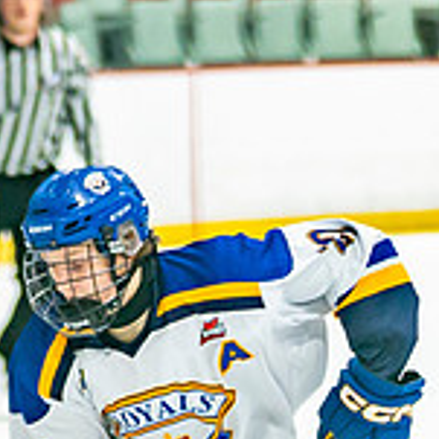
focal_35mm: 606
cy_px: 485
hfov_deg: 2.9
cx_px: 278
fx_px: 8695
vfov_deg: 2.9
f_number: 2.8
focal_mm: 105
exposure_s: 1/640
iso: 400
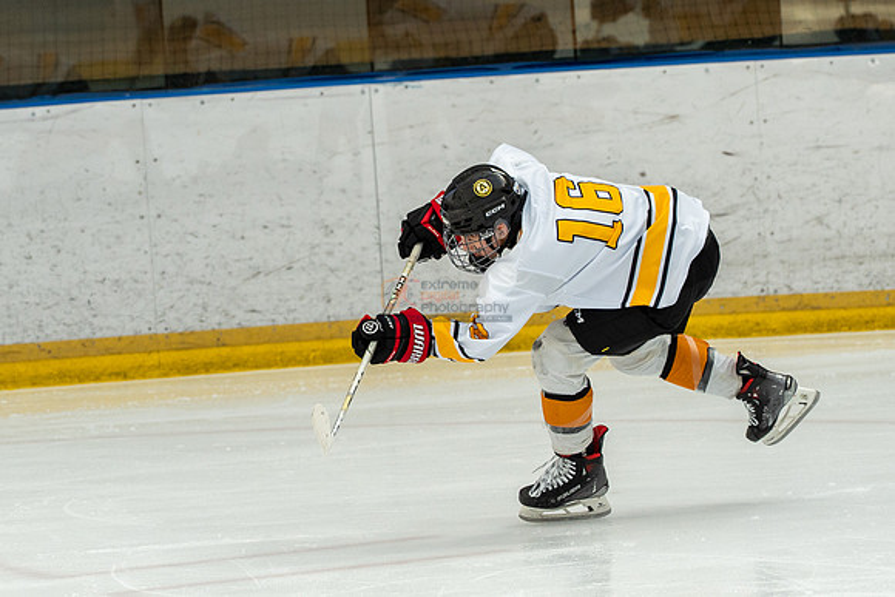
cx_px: 356
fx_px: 7525
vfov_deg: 4.5
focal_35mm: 303
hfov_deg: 6.8
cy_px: 318
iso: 800
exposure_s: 1/1600
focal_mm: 150
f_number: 3.5
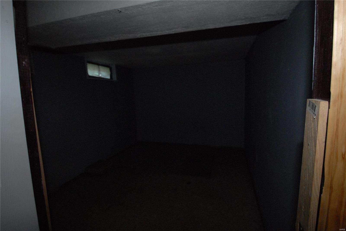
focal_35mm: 18
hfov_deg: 89.9
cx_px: 173
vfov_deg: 67.5
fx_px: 173
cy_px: 116
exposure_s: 1/60
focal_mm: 12
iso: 1000
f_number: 7.1
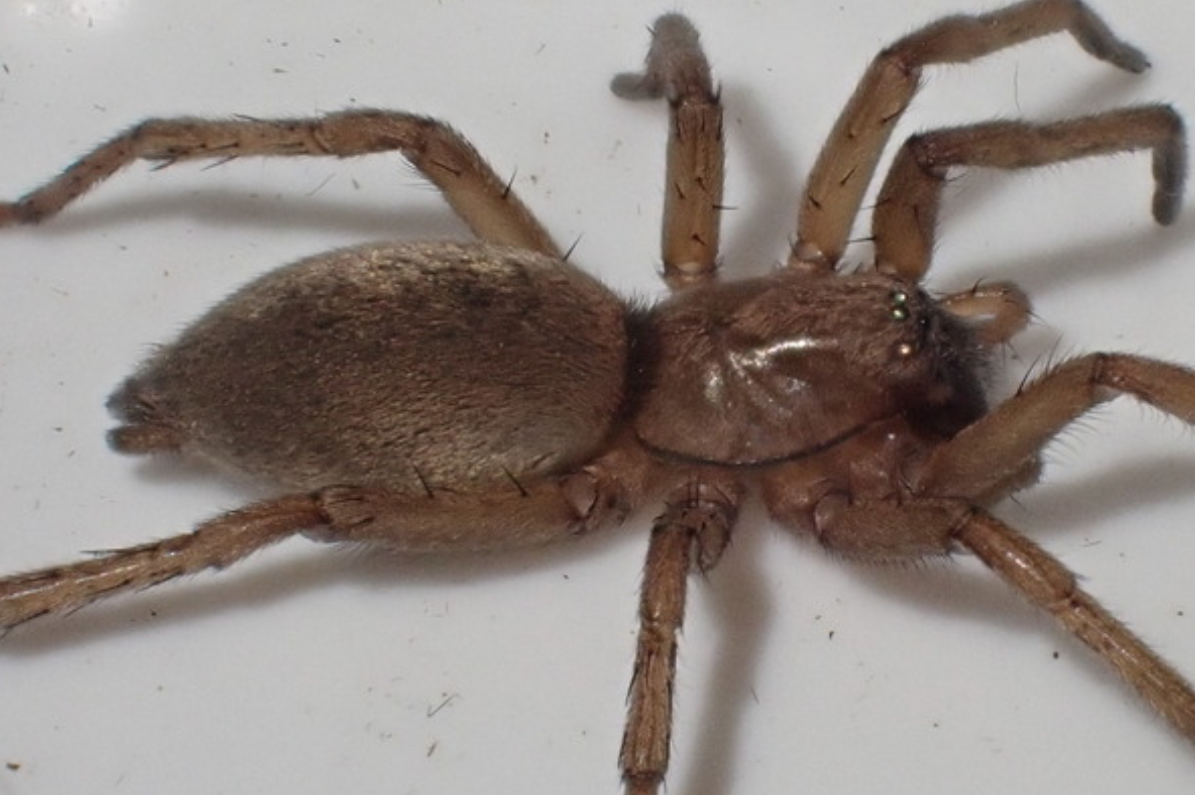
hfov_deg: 13.7
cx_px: 768
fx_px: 4976
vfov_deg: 9.1
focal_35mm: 150
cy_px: 472
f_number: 6.3
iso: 800
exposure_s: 1/125
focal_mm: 18
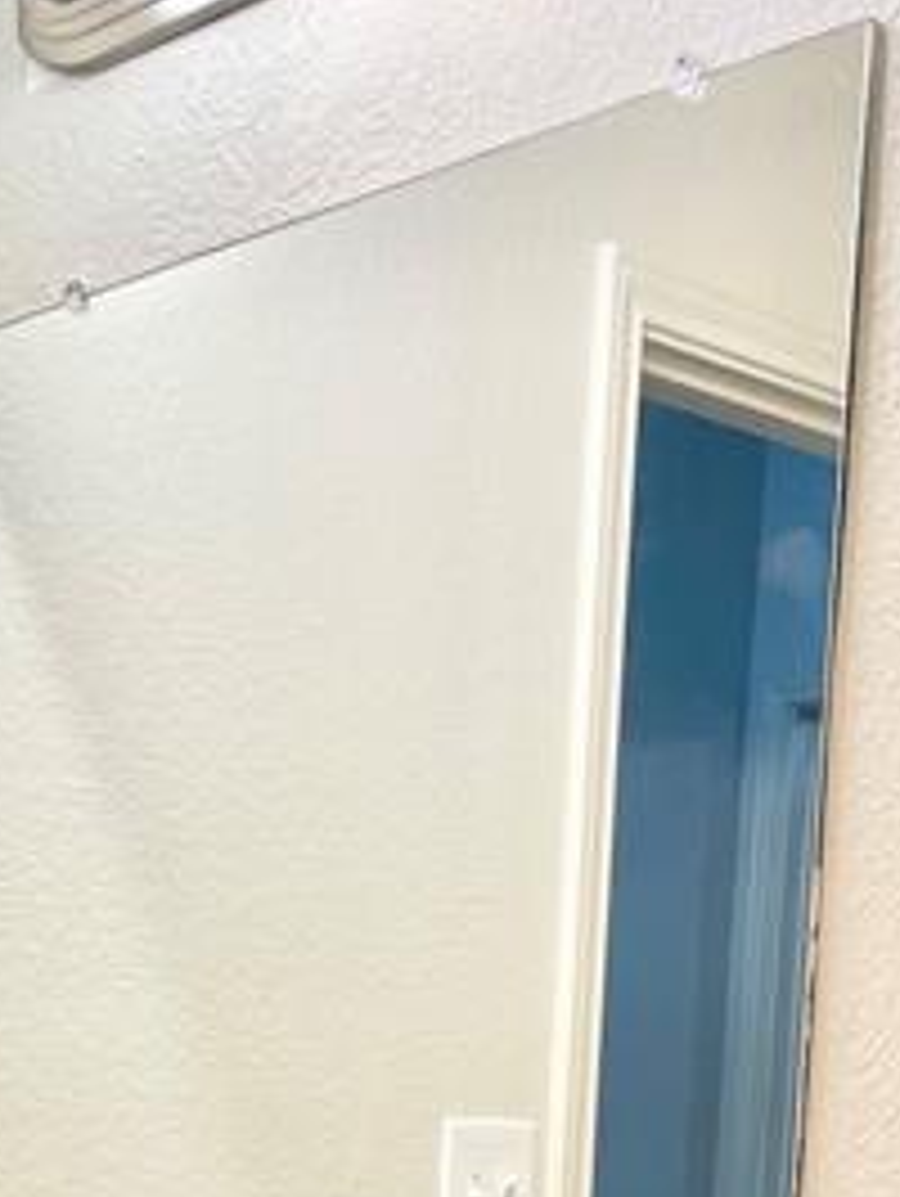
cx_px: 72
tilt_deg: -7.3
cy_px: 1534
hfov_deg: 19.3
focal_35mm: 75
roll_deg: -0.5
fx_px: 2596
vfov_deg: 23.2
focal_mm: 4.2
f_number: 1.6
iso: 64
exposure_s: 1/120
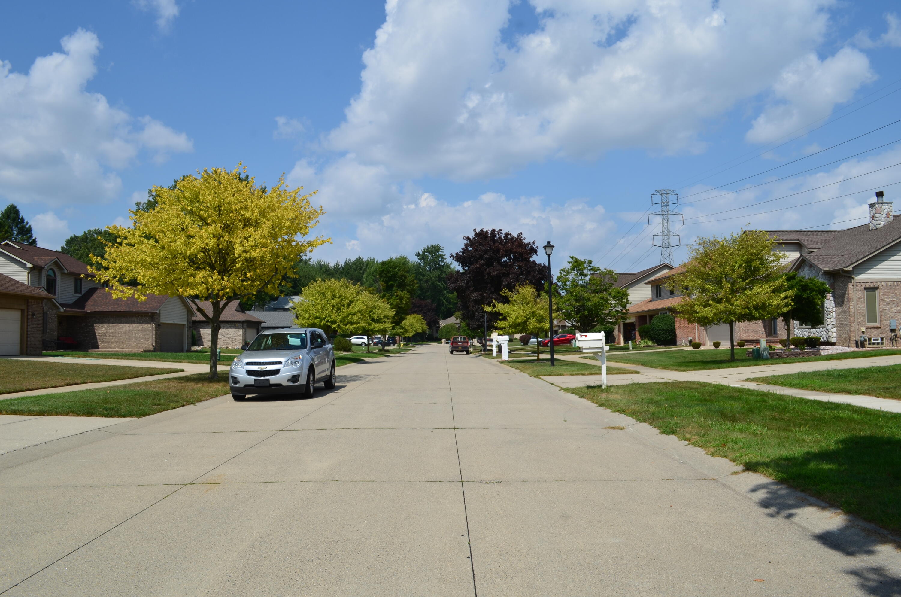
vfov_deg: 47.7
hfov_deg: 67.5
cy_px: 298
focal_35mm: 27
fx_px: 674
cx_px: 450
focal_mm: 18
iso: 100
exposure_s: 1/200
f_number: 13
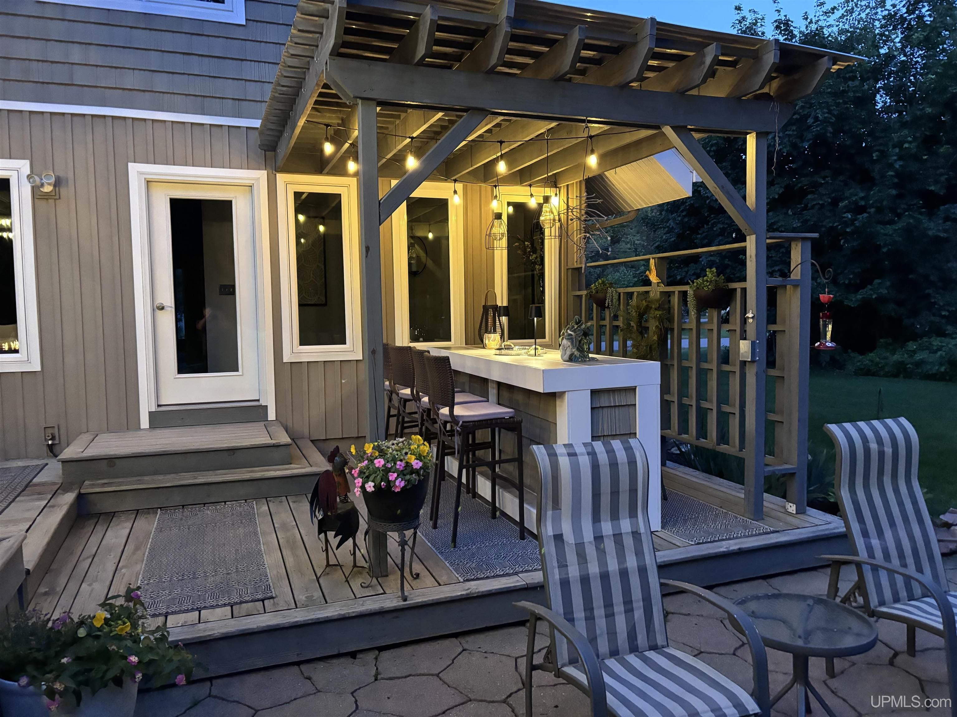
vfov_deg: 53.1
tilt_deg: -3.0
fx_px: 719
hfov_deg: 67.3
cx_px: 478
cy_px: 358
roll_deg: +1.4
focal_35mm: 26
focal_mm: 5.96
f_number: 1.6
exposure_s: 1/30
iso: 640
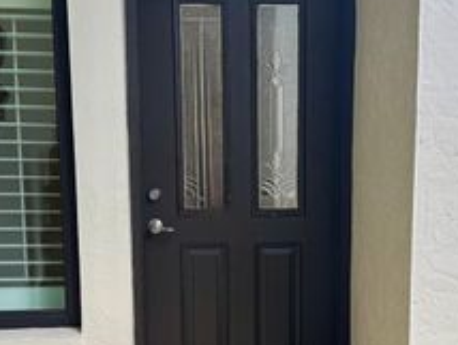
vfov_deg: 25.7
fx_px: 742
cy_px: 280
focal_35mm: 56
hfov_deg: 34.3
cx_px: 253
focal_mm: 6.76
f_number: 1.78
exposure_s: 1/304
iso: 80
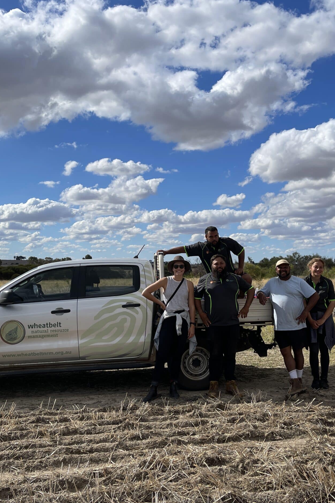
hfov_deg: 35.9
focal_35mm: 37
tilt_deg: +1.7
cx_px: 188
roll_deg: -0.2
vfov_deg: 51.9
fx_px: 517
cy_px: 245
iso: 32
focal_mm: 5.1
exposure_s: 1/6993
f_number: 1.6
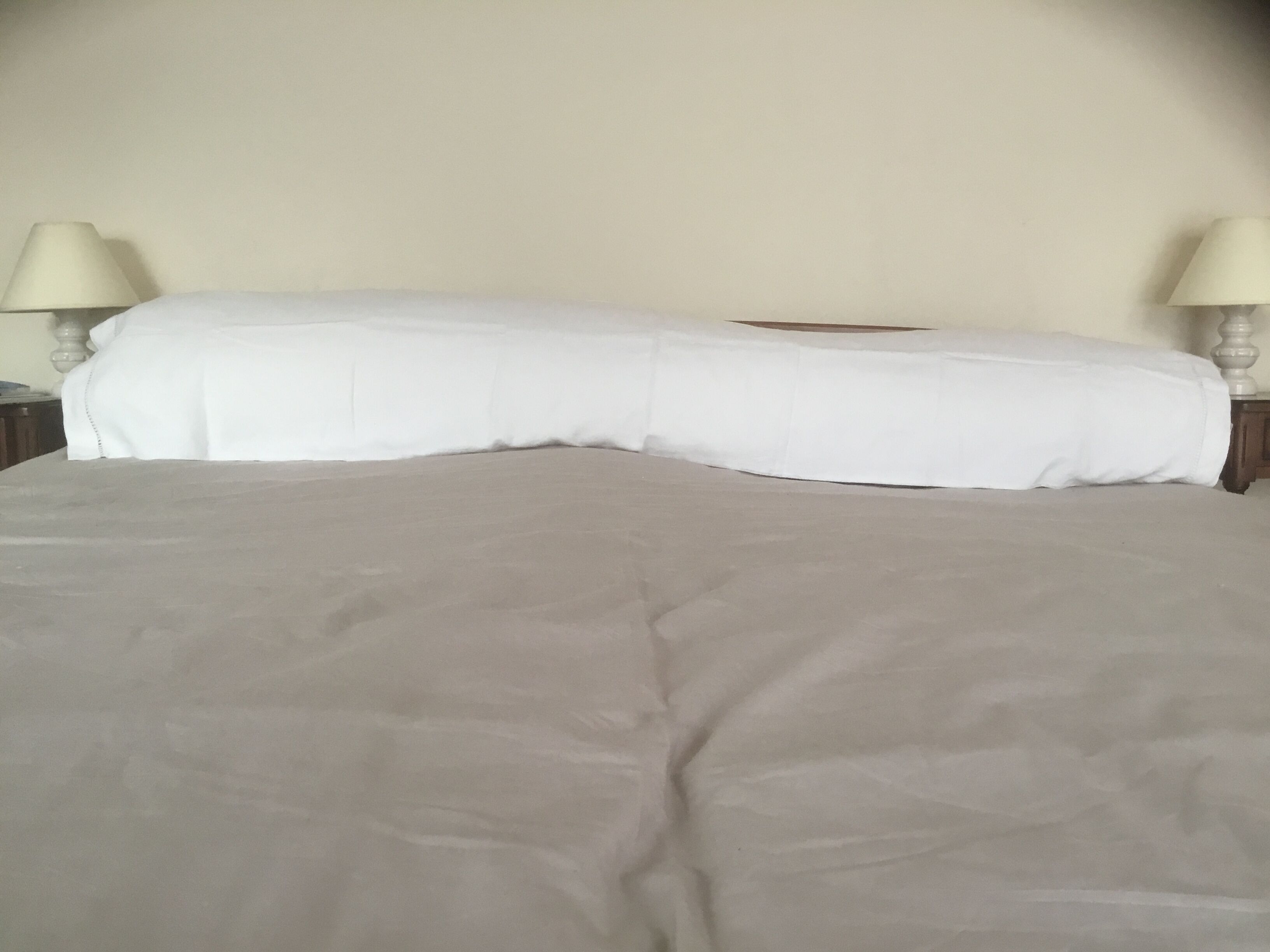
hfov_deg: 58.4
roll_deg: +1.2
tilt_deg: -7.6
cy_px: 476
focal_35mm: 31
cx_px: 635
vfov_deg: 45.4
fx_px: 1137
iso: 80
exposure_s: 1/33
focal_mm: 3.3
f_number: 2.4
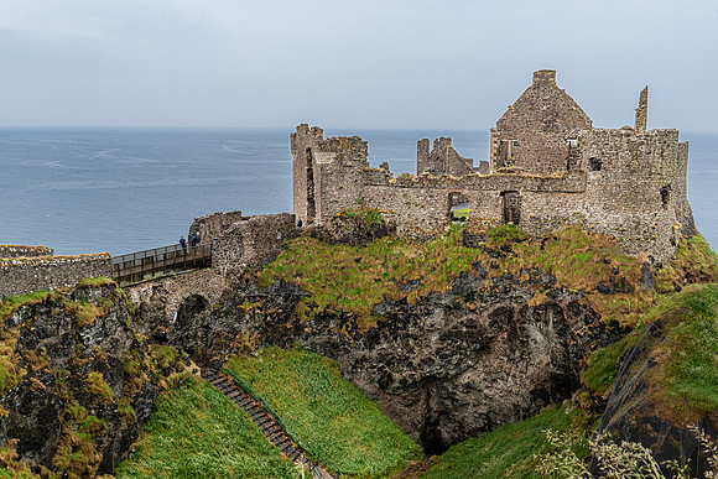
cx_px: 359
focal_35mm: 35
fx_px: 698
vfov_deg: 37.9
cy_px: 240
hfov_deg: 54.4
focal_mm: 35
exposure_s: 1/100
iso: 400
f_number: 11
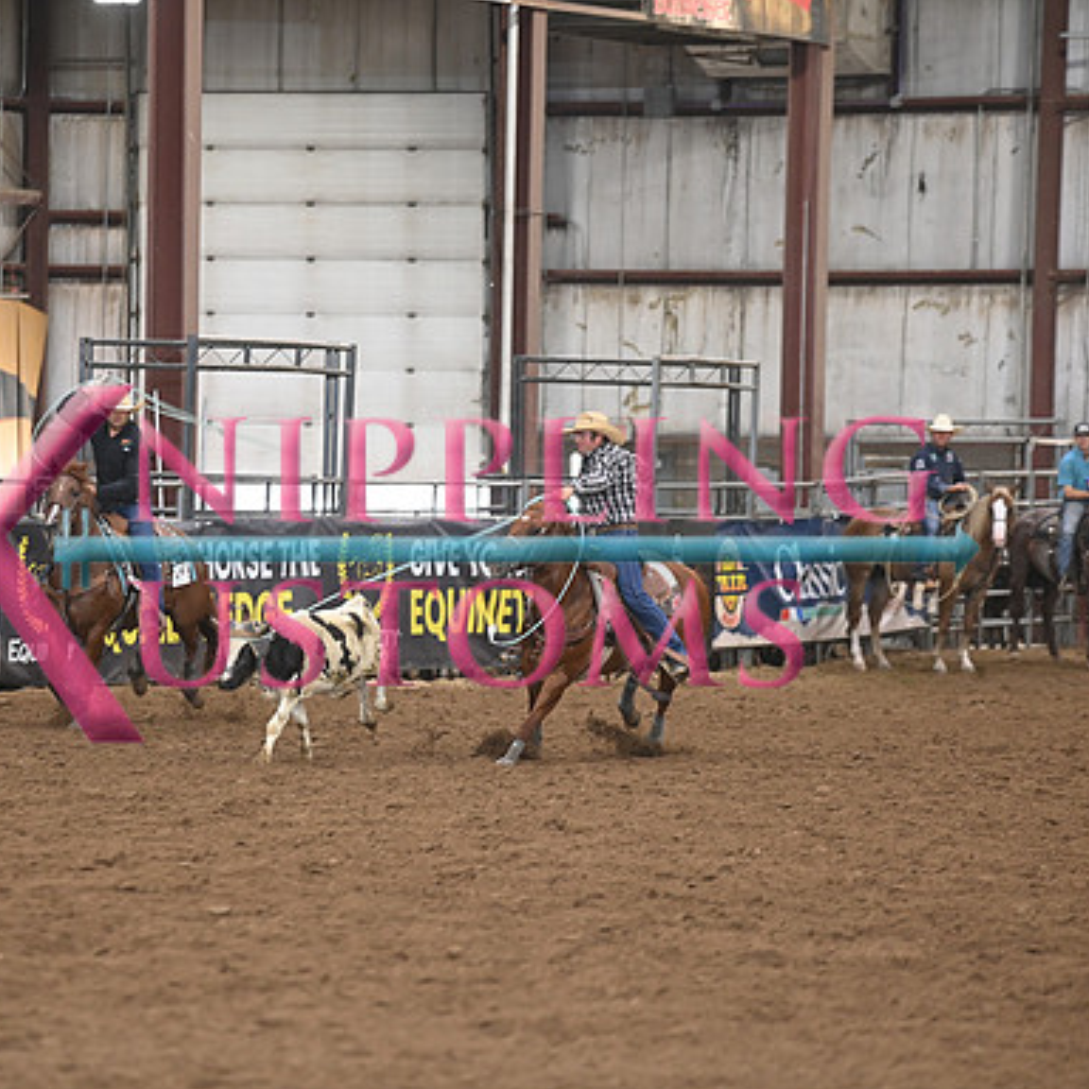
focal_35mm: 257
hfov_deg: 6.8
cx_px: 417
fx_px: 9147
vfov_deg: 6.8
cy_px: 546
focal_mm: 200
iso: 2500
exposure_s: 1/250
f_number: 3.2
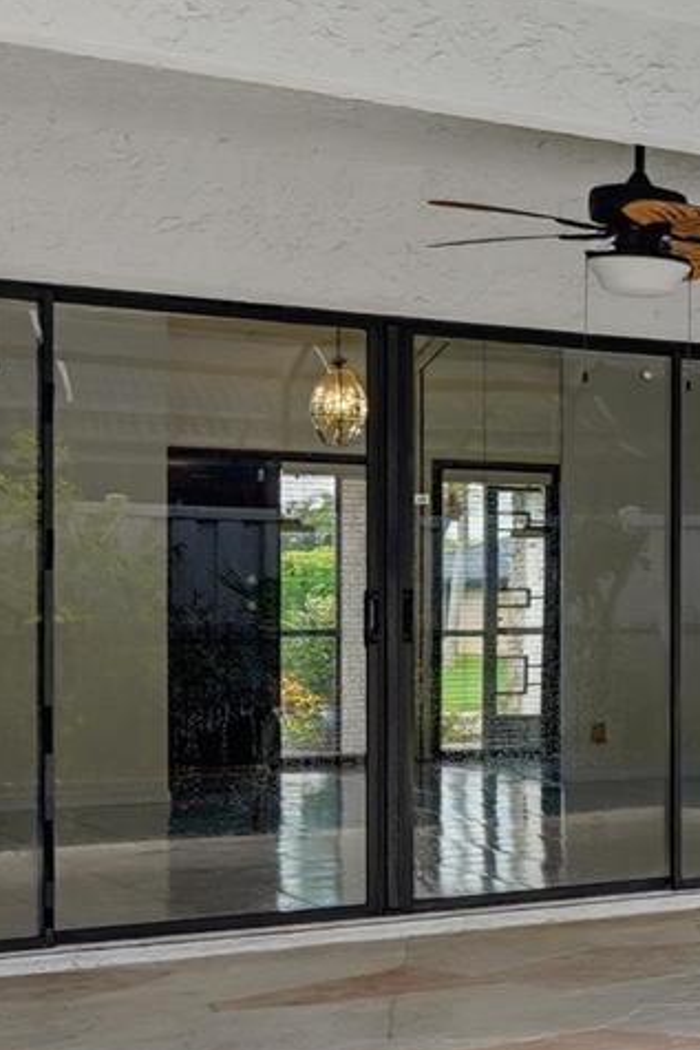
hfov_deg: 14.1
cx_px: 1654
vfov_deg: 29.1
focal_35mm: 69
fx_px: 2011
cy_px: 682
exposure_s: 1/200
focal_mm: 16
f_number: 7.1
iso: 800
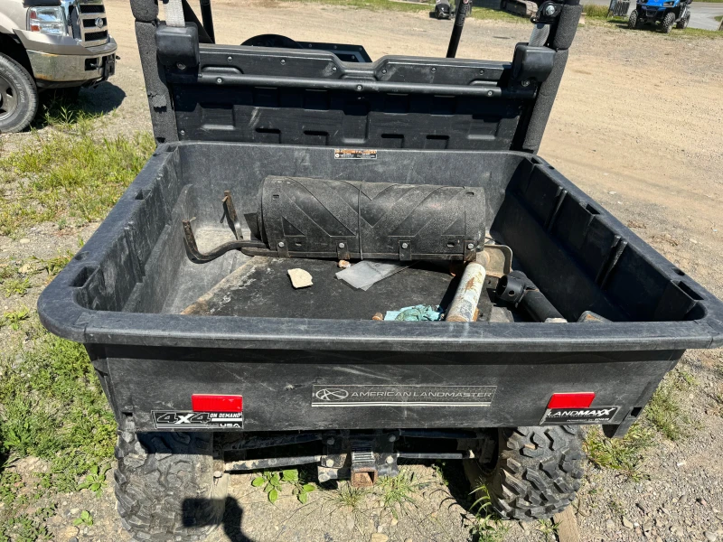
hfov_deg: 71.6
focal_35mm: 24
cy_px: 271
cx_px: 362
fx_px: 501
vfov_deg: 56.8
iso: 80
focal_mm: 6.76
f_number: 1.78
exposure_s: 1/2710
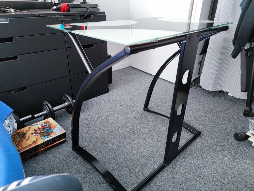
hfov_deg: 71.6
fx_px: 176
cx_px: 127
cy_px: 96
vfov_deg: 56.8
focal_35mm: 24
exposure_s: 1/50
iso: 323
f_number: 1.69
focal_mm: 6.72
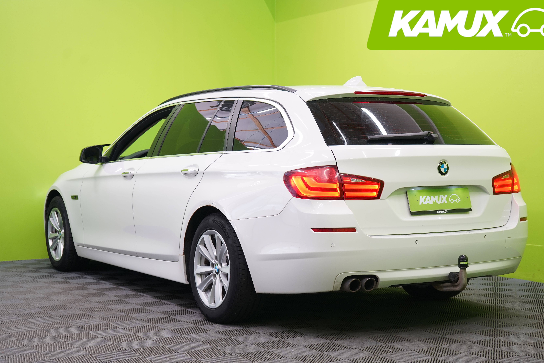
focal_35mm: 57
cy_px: 181
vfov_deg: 23.8
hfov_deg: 35.0
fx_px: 861
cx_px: 291
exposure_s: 1/40
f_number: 5
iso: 400
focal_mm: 51
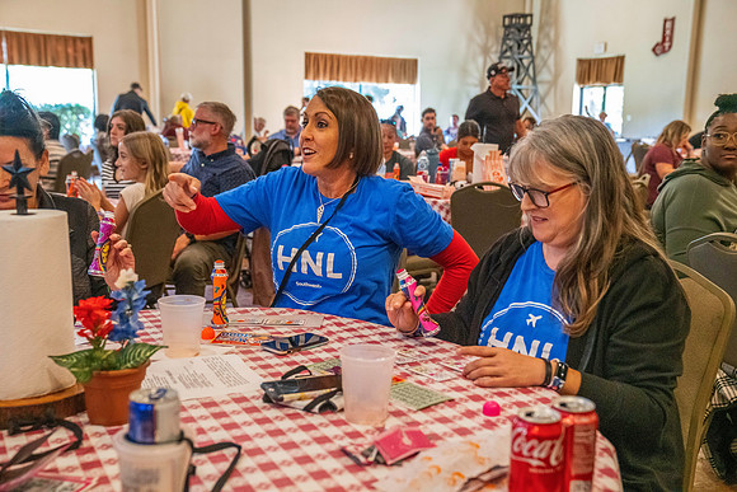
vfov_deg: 32.6
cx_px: 368
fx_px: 840
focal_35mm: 41
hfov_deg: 47.4
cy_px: 246
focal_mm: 41
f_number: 4
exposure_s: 1/200
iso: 12800
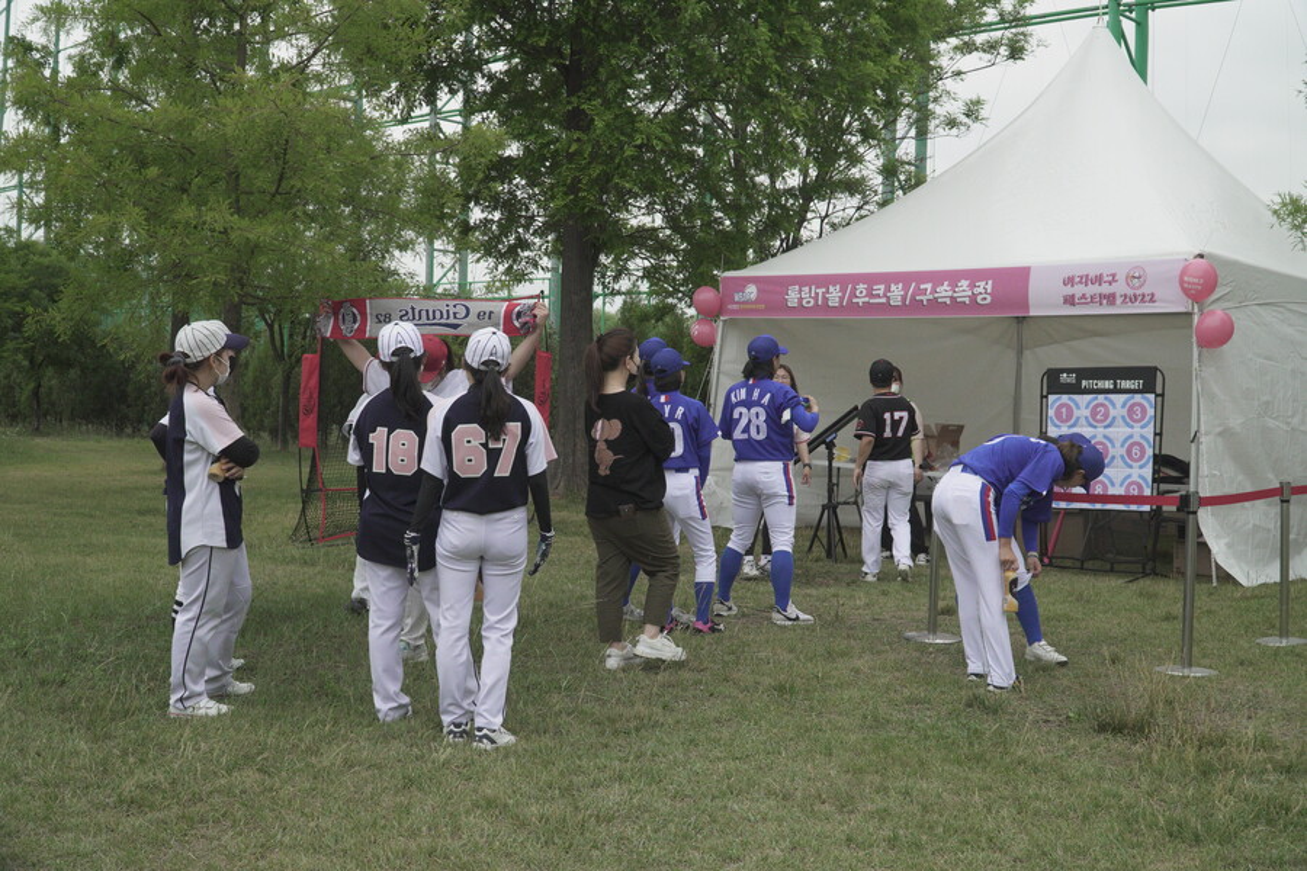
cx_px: 654
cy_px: 436
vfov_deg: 36.9
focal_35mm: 36
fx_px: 1307
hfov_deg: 53.1
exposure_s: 1/2500
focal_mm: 24
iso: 2000
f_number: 5.6
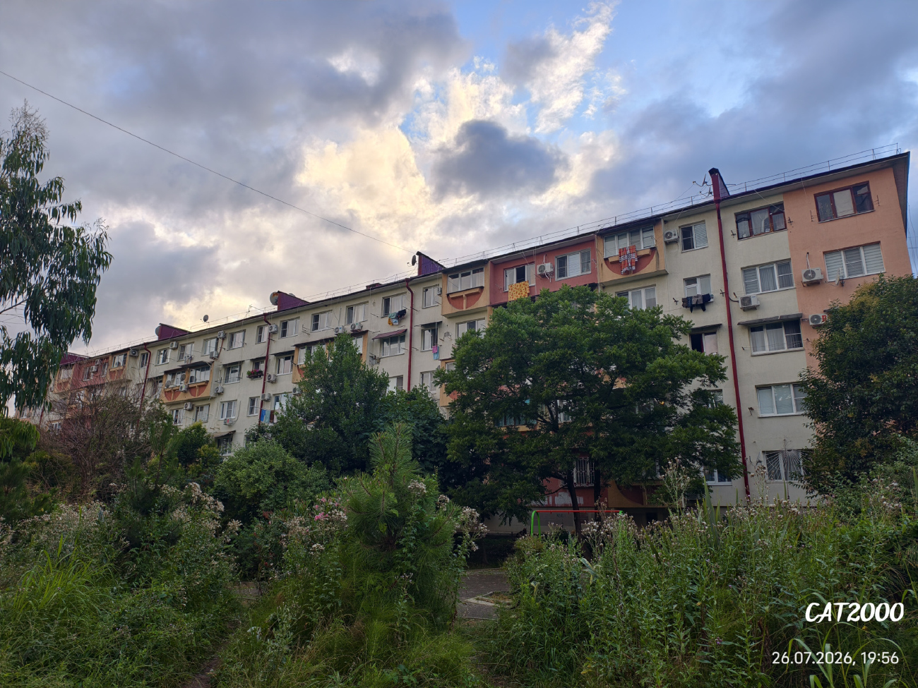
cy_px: 344
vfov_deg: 58.9
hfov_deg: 73.9
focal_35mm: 23
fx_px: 610
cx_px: 459
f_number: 1.57
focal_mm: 6.54
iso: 71
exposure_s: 1/220
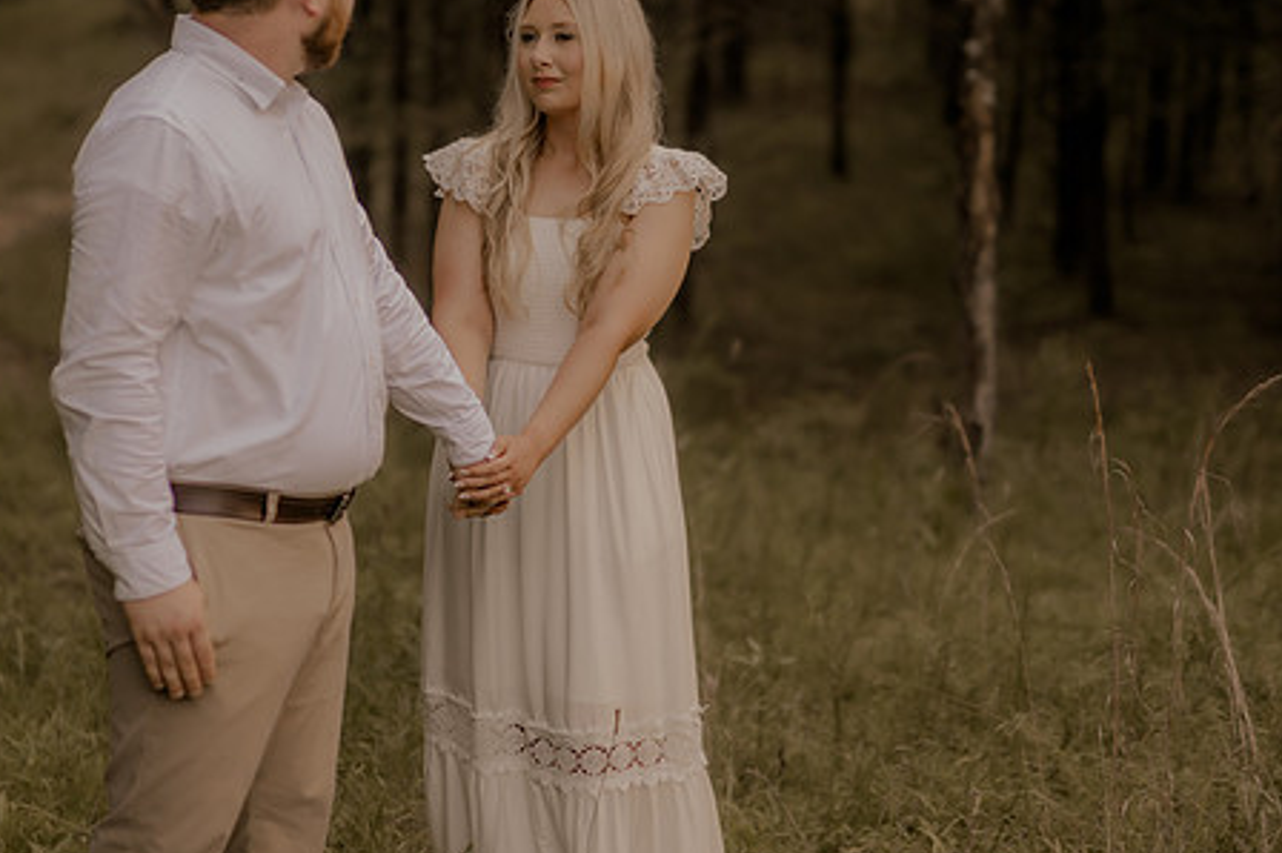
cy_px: 415
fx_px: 3452
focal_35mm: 97
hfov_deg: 21.0
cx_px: 535
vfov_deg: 14.1
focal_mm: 50
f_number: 2.2
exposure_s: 1/320
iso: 200
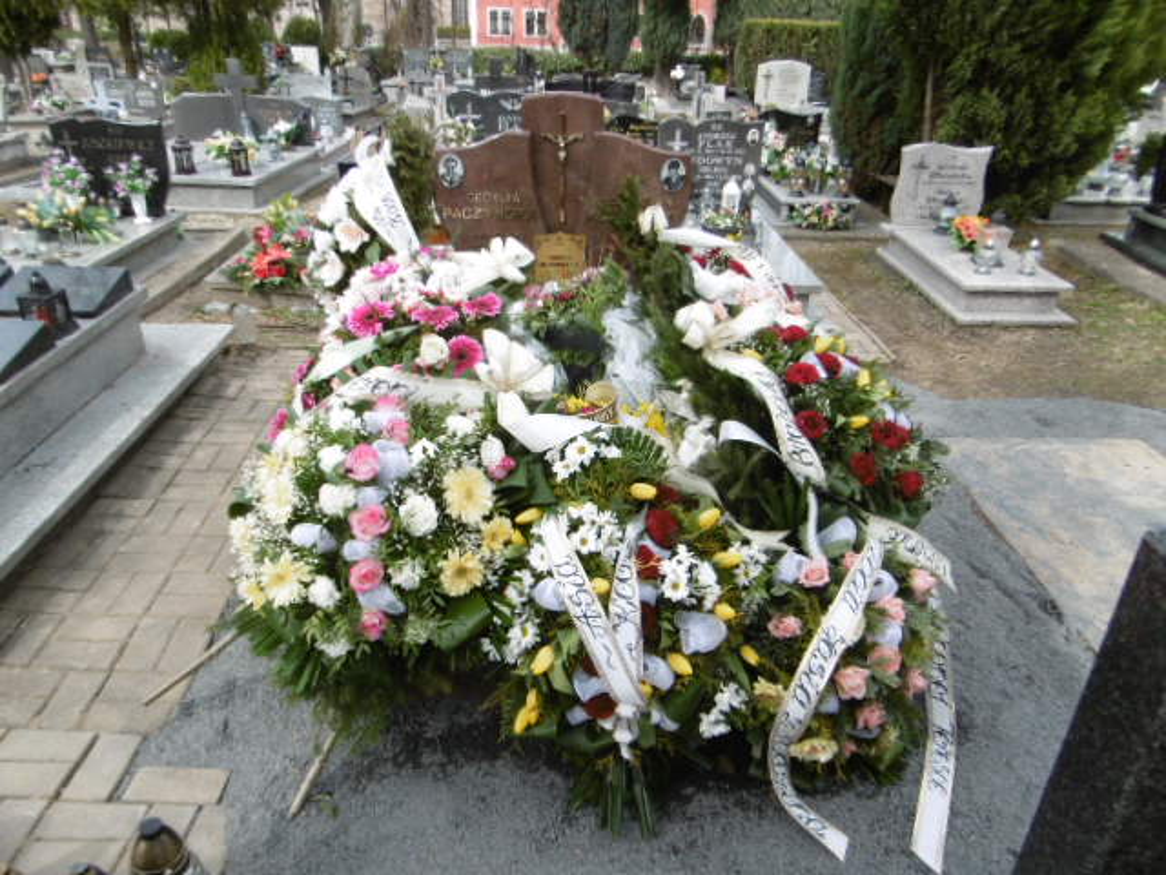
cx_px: 583
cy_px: 438
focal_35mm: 24
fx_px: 808
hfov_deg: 71.6
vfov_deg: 56.8
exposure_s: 1/320
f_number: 3.1
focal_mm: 4.3
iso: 100
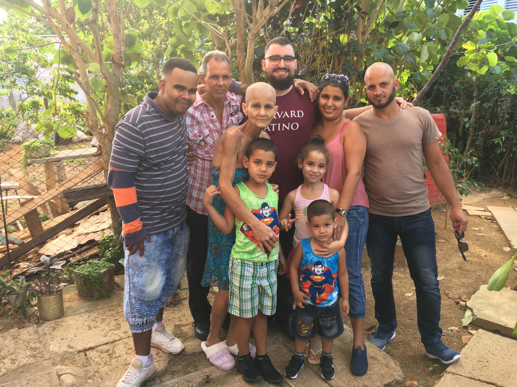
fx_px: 433
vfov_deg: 48.2
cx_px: 258
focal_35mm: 29
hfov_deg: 61.7
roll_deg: +1.1
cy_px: 194
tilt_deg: -13.0
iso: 25
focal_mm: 4.15
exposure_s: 1/40
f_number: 2.2
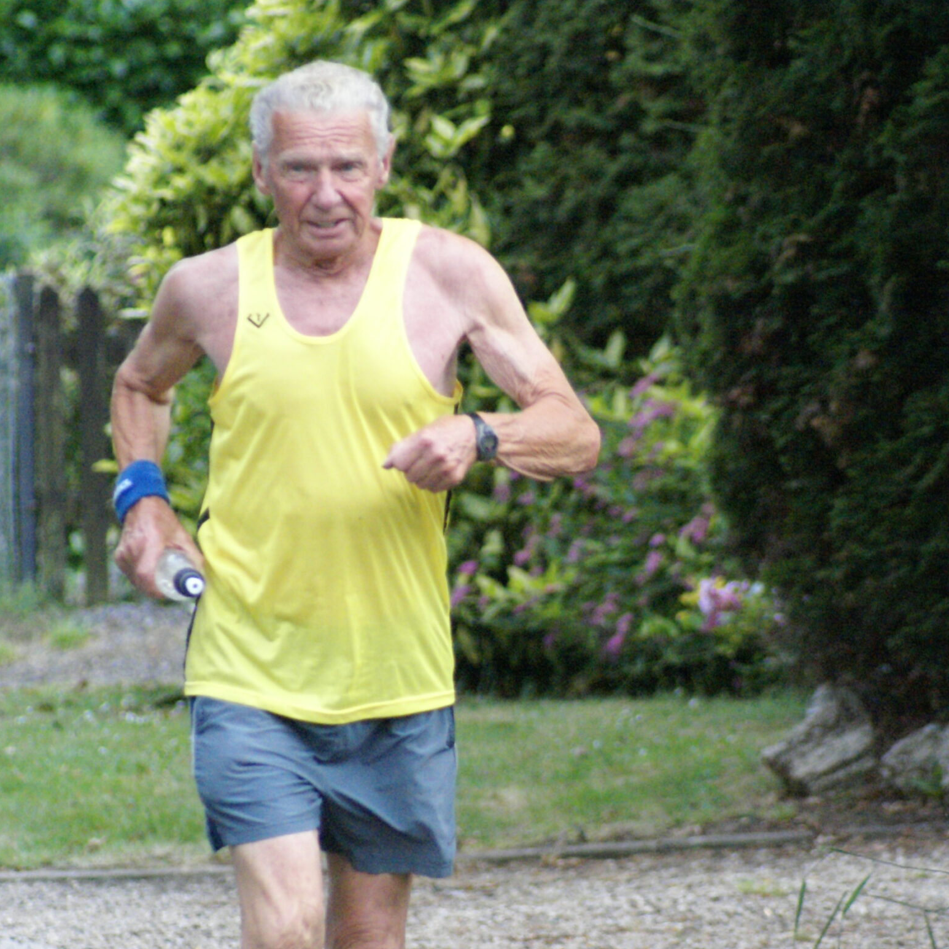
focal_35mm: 486
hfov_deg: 3.6
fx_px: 15074
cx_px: 493
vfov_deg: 3.6
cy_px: 635
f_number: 5.6
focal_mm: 230
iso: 1600
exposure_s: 1/400
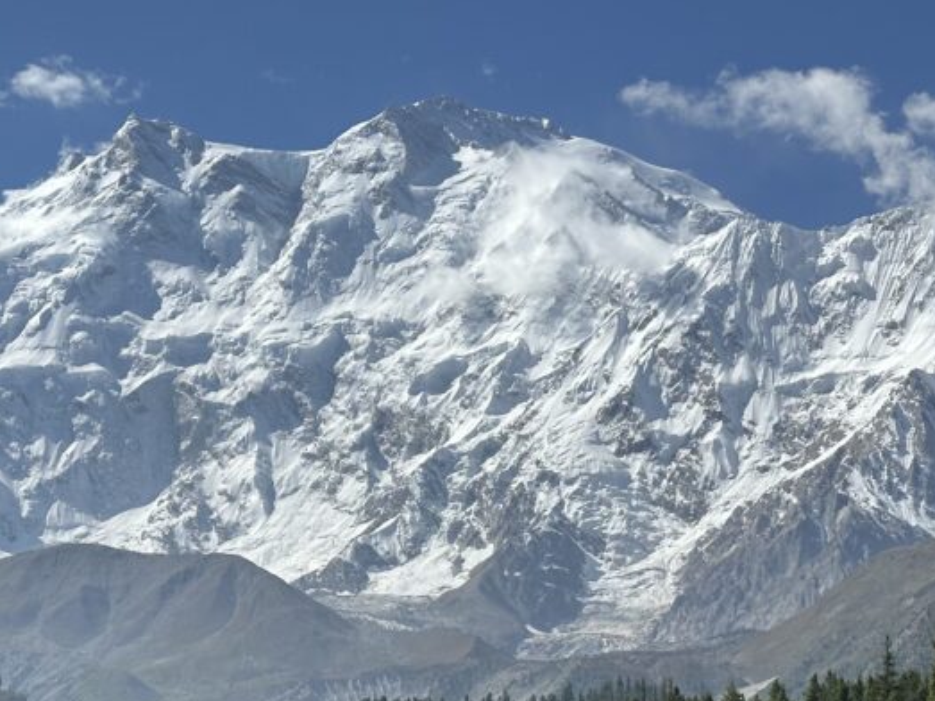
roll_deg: -1.7
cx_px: 313
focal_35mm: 94
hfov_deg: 20.8
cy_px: 651
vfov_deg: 15.5
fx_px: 2538
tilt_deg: +5.8
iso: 64
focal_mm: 6.86
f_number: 1.78
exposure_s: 1/7092
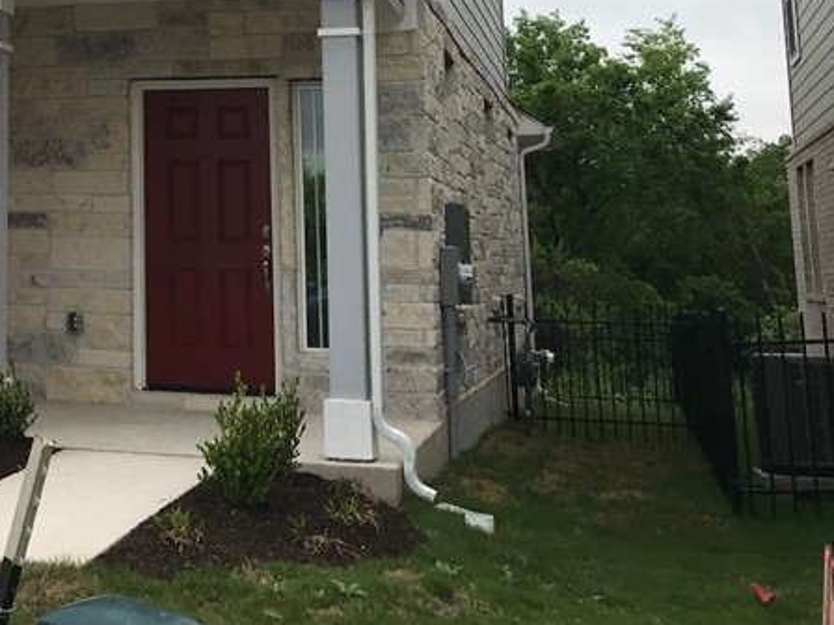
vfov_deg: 21.9
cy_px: -24
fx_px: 1542
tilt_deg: +10.7
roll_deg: -0.4
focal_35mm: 64
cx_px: -43
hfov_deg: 28.0
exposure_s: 1/1408
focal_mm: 3.99
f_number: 1.8
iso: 20
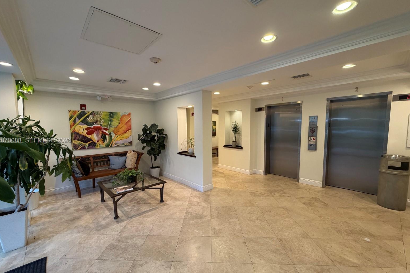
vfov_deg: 77.3
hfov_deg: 100.4
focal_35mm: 15
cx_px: 200
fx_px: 171
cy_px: 141
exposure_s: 1/60
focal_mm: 2.22
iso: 250
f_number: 2.2
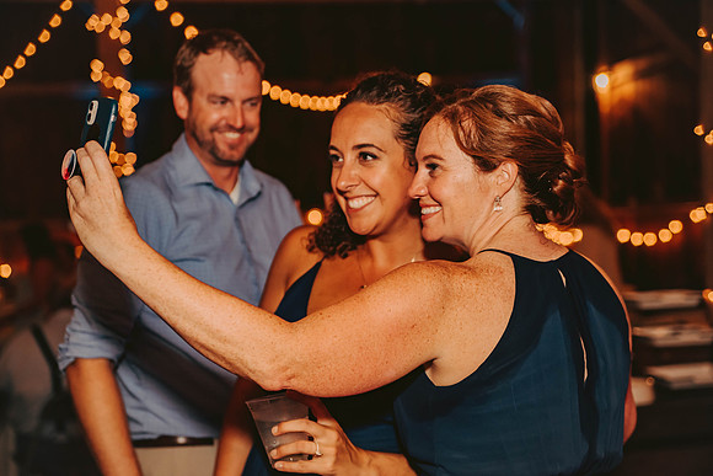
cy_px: 238
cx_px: 356
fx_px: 1189
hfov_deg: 33.4
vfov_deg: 22.6
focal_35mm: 60
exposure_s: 1/160
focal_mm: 60
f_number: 2.8
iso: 1000
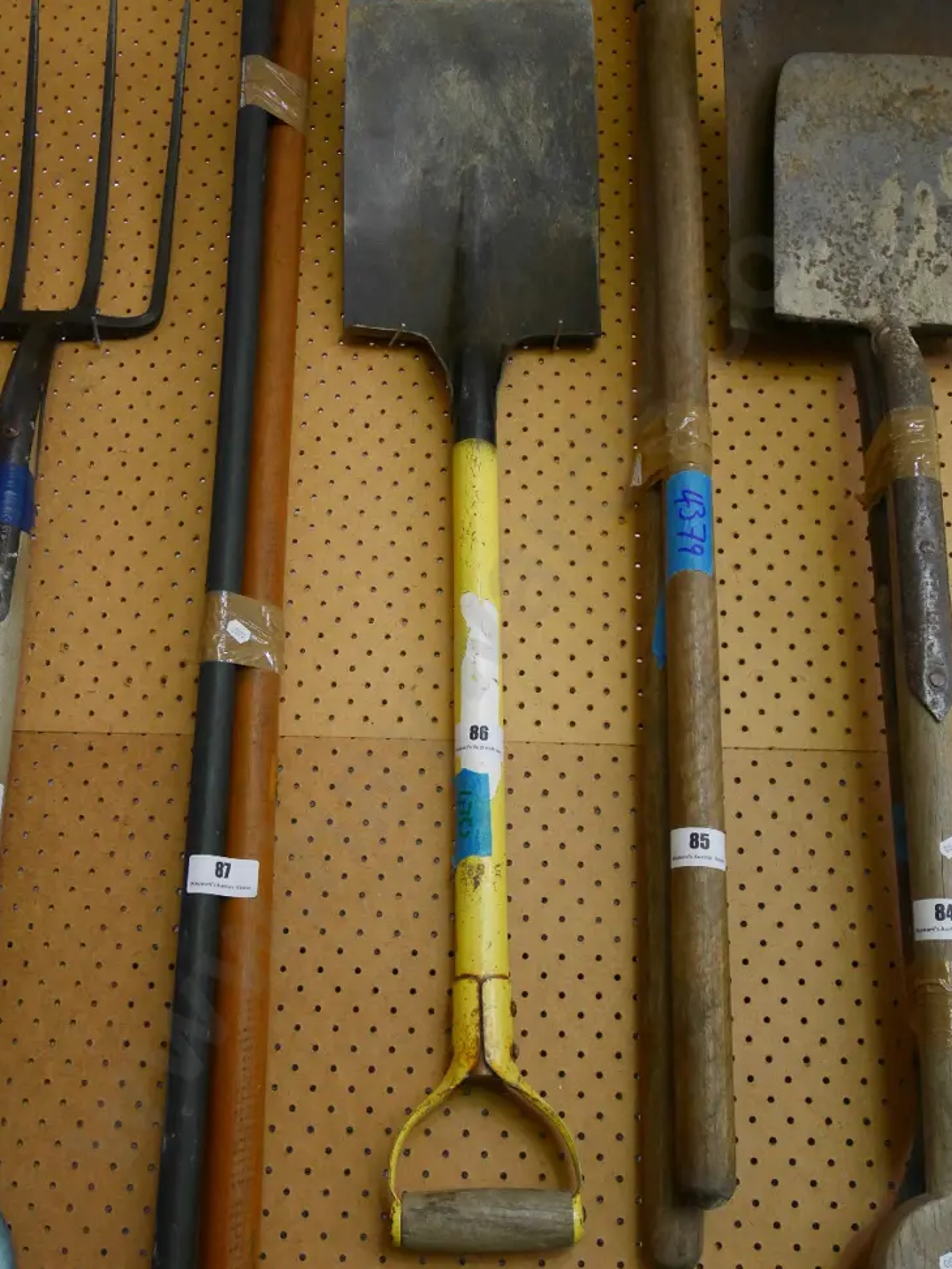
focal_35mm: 40
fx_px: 1466
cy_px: 631
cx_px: 487
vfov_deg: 46.8
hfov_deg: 36.0
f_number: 4.3
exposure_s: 1/13
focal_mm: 19
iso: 3200
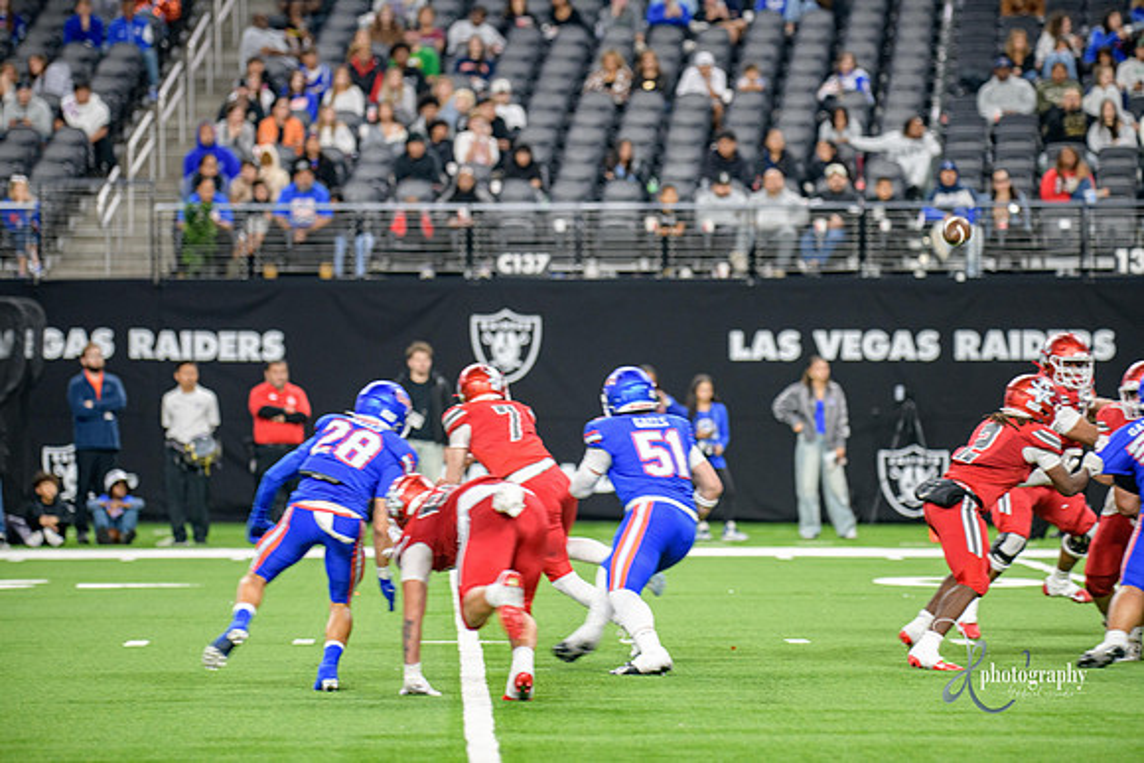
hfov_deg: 9.8
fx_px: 6675
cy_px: 382
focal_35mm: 210
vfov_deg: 6.5
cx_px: 572
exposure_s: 1/400
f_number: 2.8
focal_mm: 210
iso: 1000
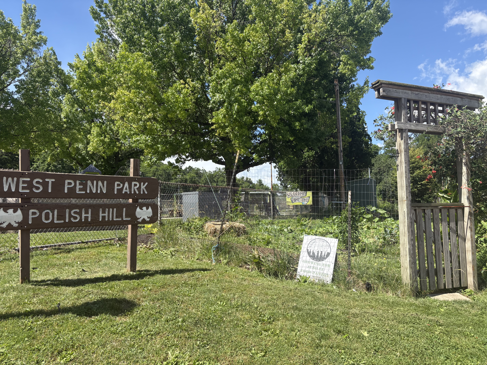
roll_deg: +1.2
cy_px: 182
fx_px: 366
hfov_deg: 67.3
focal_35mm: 26
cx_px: 244
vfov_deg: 53.1
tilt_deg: +6.2
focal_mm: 5.96
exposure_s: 1/2538
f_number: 1.6
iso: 64
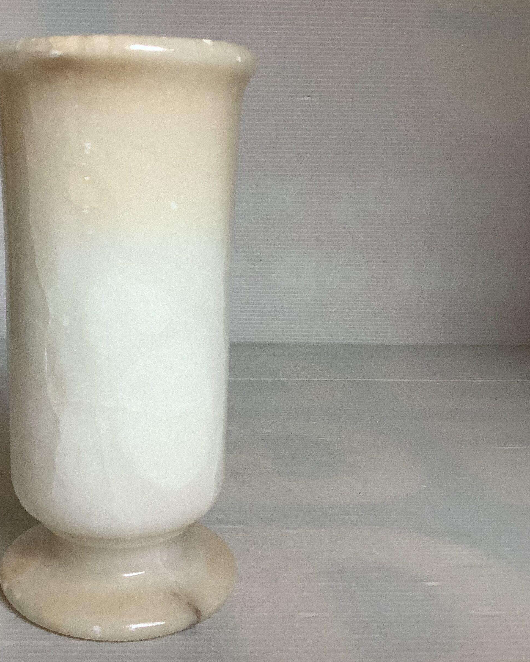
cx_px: 135
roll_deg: -0.4
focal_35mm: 41
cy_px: 331
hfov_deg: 35.7
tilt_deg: -13.6
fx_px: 804
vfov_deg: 44.8
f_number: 2.4
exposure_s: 1/100
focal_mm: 3.3
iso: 64
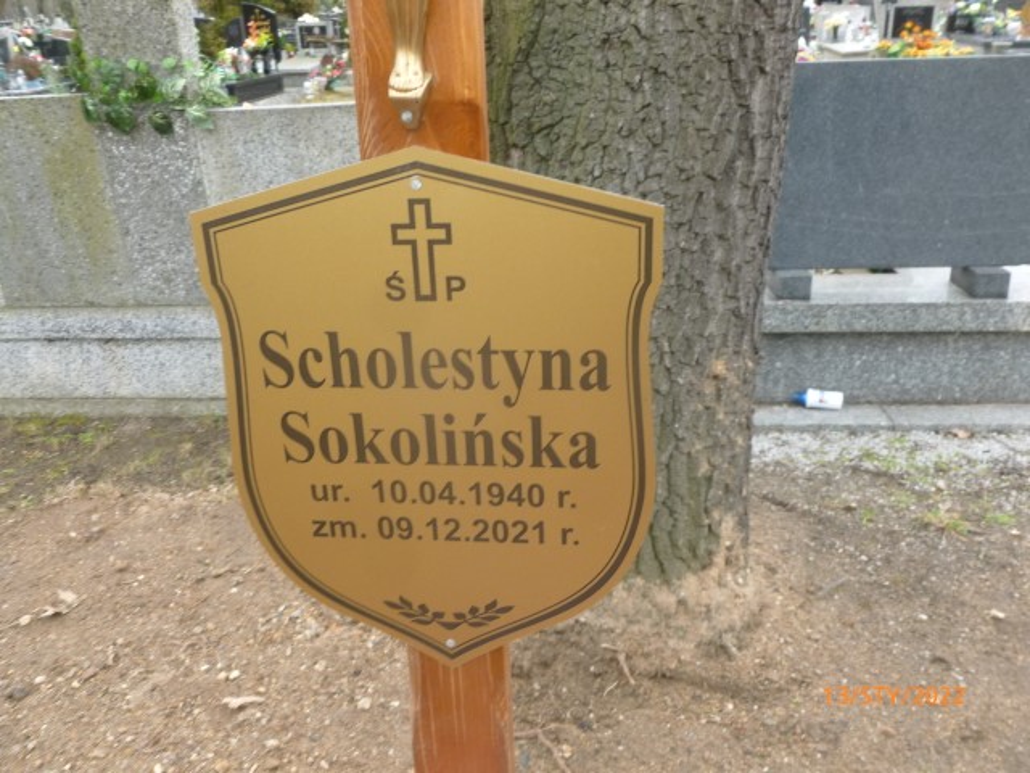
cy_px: 386
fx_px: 833
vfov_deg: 49.7
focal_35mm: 28
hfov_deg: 63.4
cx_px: 515
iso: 125
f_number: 3.3
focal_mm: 5
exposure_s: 1/60
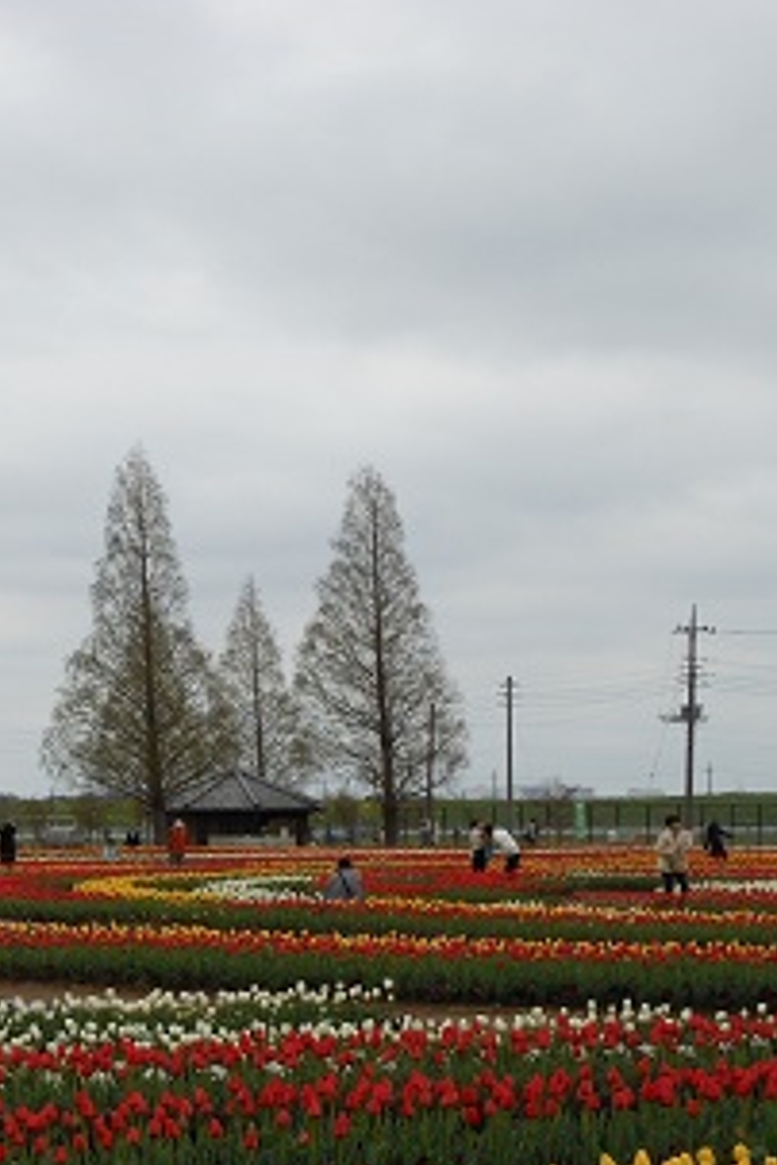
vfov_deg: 27.2
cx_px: -271
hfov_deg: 17.2
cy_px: 782
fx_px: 2396
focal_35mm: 74
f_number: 4.3
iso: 80
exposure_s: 1/400
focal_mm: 6.9
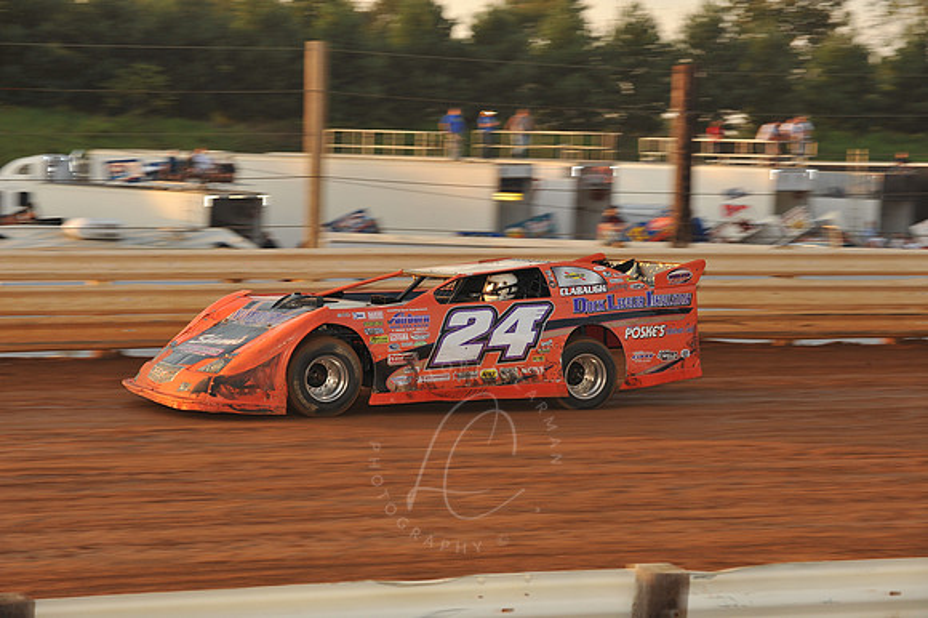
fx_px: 3091
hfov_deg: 17.1
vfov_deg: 11.4
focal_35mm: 120
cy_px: 309
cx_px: 464
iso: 500
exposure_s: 1/320
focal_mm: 120
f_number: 8
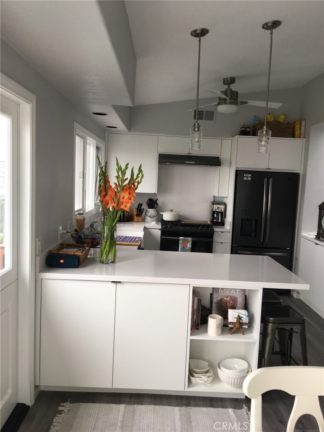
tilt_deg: -4.5
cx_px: 162
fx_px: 362
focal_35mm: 29
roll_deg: -2.4
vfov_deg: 61.6
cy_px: 216
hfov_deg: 48.3
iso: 40
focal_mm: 4.15
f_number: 2.2
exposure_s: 1/120
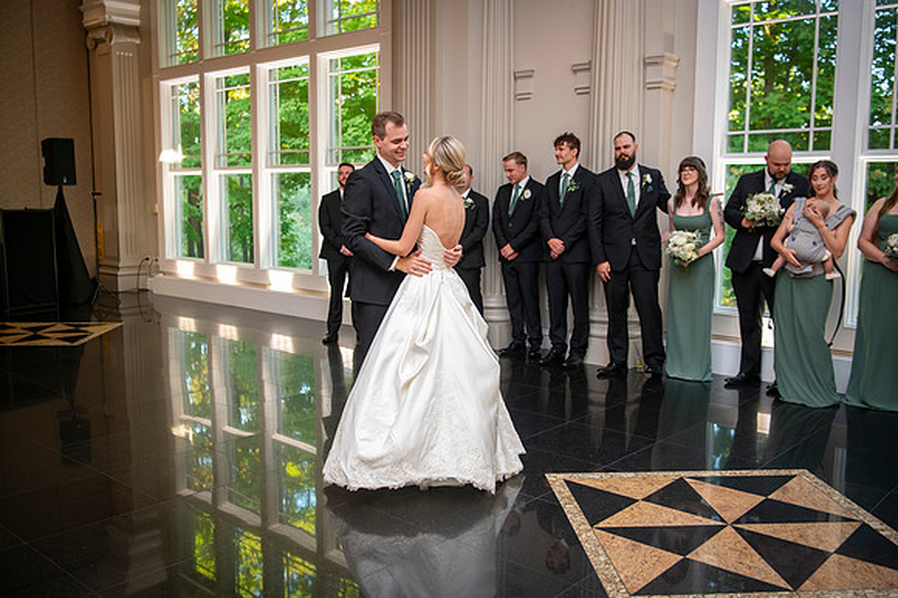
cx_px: 449
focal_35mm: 33
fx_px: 823
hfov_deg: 57.2
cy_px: 299
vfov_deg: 39.9
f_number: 2.8
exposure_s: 1/100
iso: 800
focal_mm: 32
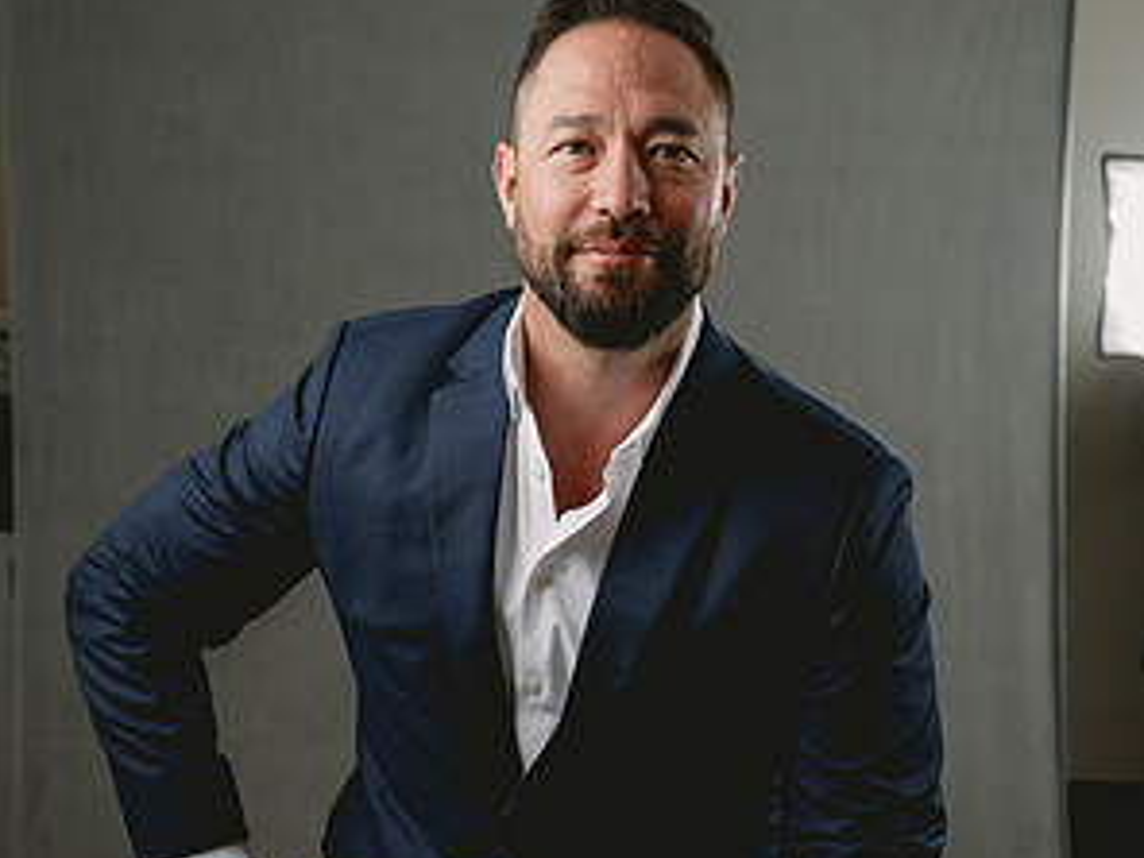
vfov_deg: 20.0
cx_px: 574
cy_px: 665
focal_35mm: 73
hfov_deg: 26.7
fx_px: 2413
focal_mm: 50
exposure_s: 1/200
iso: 50
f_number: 3.5
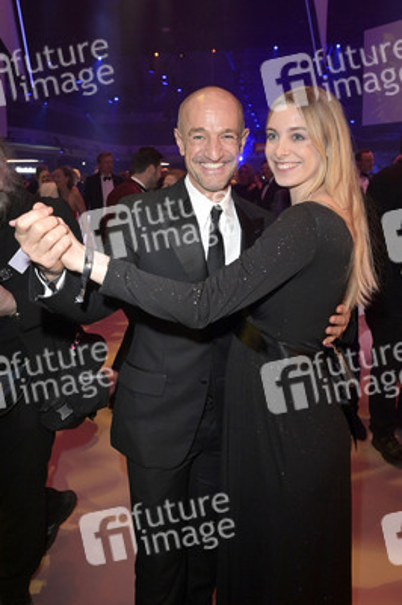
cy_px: 302
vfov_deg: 73.8
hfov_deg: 53.1
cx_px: 201
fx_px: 403
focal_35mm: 24
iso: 4000
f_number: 5.6
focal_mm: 24
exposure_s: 1/250
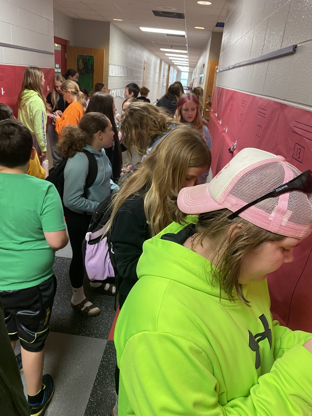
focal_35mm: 26
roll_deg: -4.4
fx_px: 312
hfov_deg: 53.1
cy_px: 208
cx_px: 156
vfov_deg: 67.3
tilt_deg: -20.6
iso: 200
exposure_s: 1/59
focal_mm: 4.25
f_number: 1.8
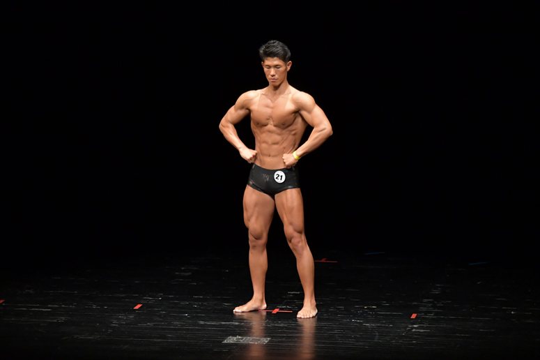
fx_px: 3598
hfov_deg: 8.6
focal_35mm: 240
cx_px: 270
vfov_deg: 5.7
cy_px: 180
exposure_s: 1/400
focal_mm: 160
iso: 4000
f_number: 5.6
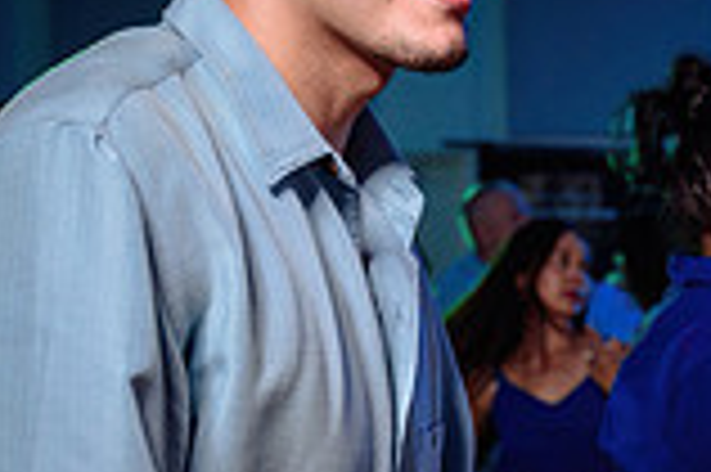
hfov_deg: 14.7
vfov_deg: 10.0
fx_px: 2683
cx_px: 814
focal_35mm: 136
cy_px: 479
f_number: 4
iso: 800
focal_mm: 37
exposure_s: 1/125
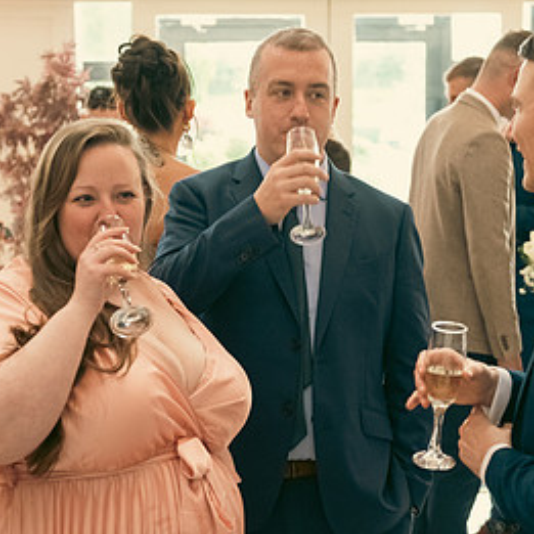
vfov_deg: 20.9
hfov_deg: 20.9
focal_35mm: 83
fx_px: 1449
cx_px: 299
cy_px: 308
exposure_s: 1/160
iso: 1000
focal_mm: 44
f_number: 3.5
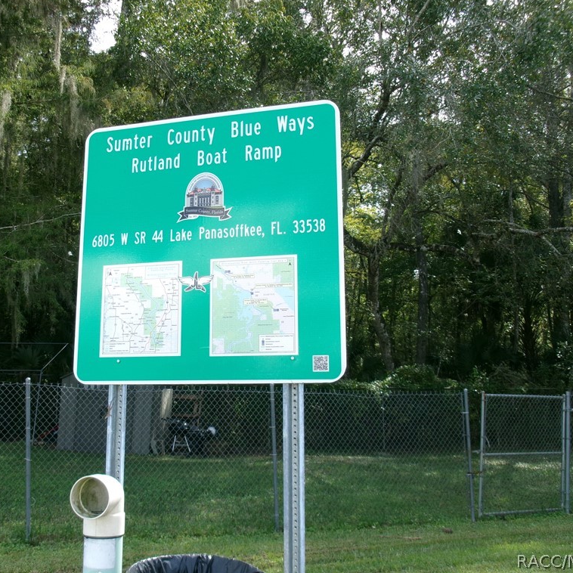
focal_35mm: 43
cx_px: 234
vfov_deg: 39.2
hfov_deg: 39.0
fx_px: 805
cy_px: 283
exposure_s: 1/220
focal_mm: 6.4
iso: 100
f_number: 4.5
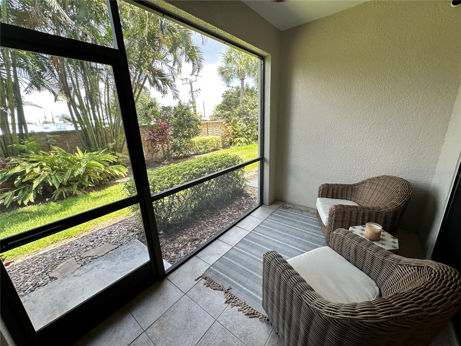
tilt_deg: -16.1
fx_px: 186
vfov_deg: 85.7
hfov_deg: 102.1
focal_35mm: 14
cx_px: 230
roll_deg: +2.1
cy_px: 173
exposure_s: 1/99
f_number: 2.2
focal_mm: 2.22
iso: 50
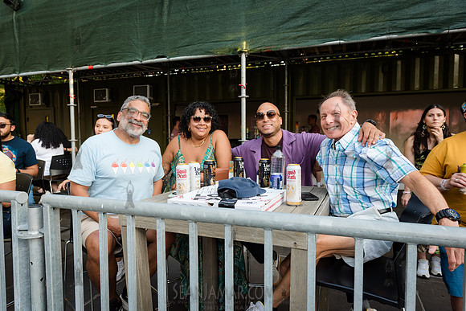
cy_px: 156
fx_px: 311
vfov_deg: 53.2
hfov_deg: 73.7
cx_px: 233
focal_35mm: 24
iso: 500
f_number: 4.5
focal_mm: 24
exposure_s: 1/80
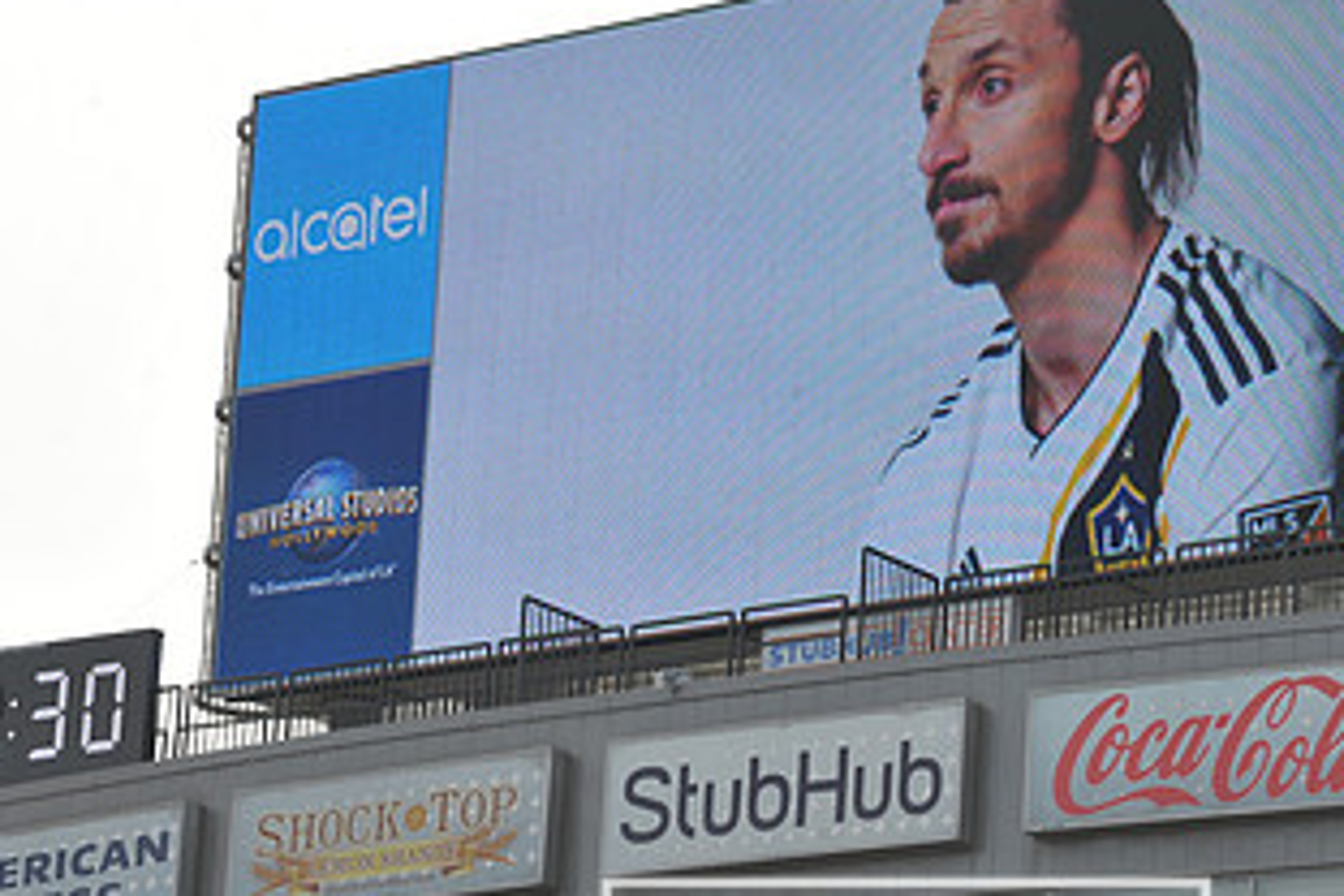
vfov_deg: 7.0
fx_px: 7279
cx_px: 905
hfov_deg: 10.5
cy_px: 289
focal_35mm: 195
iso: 250
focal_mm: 105
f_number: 11
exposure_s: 1/500
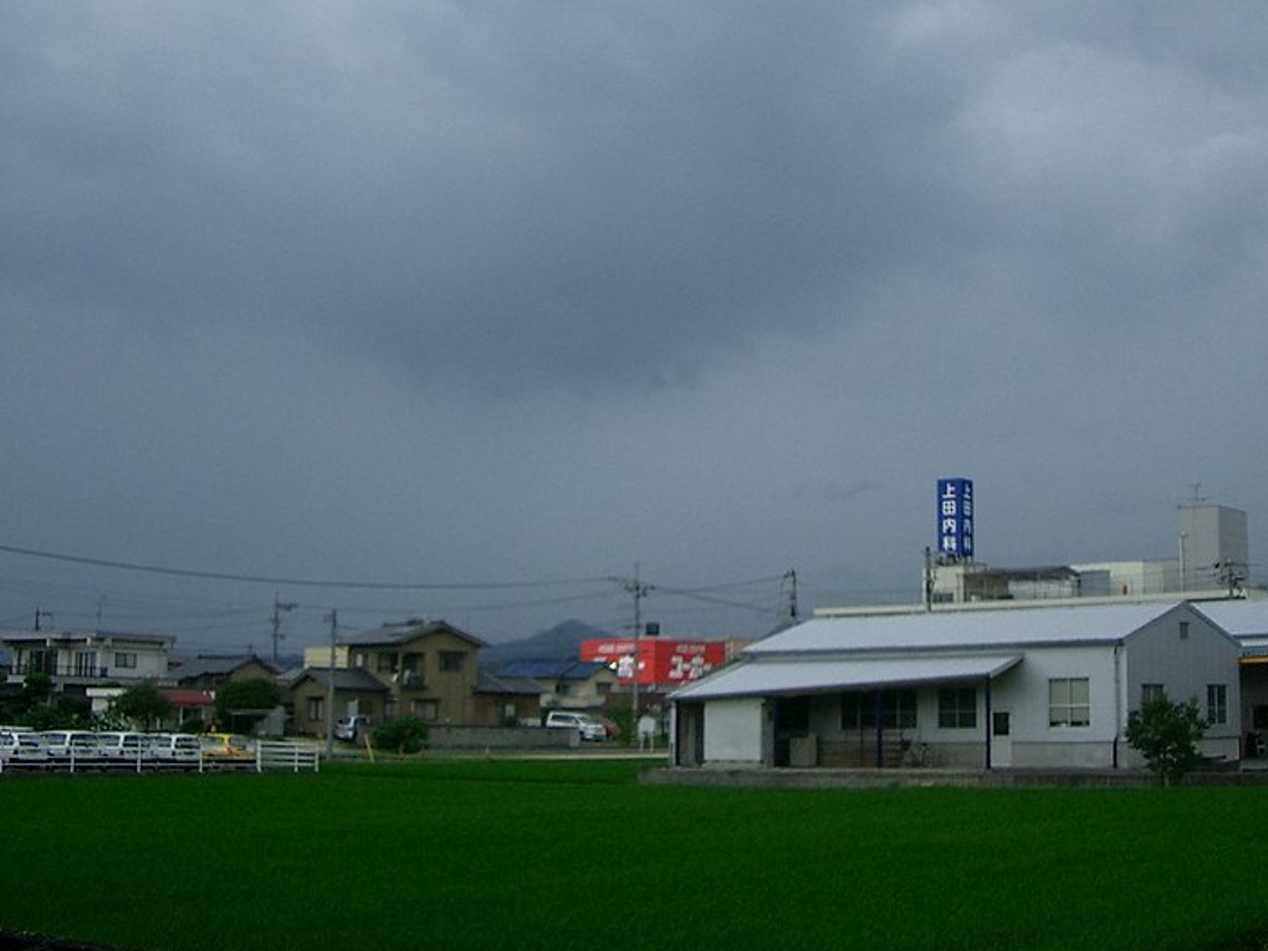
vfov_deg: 28.2
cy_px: 267
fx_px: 1868
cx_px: 788
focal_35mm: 51
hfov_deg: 37.3
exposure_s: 1/125
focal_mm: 5.8
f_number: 2.6
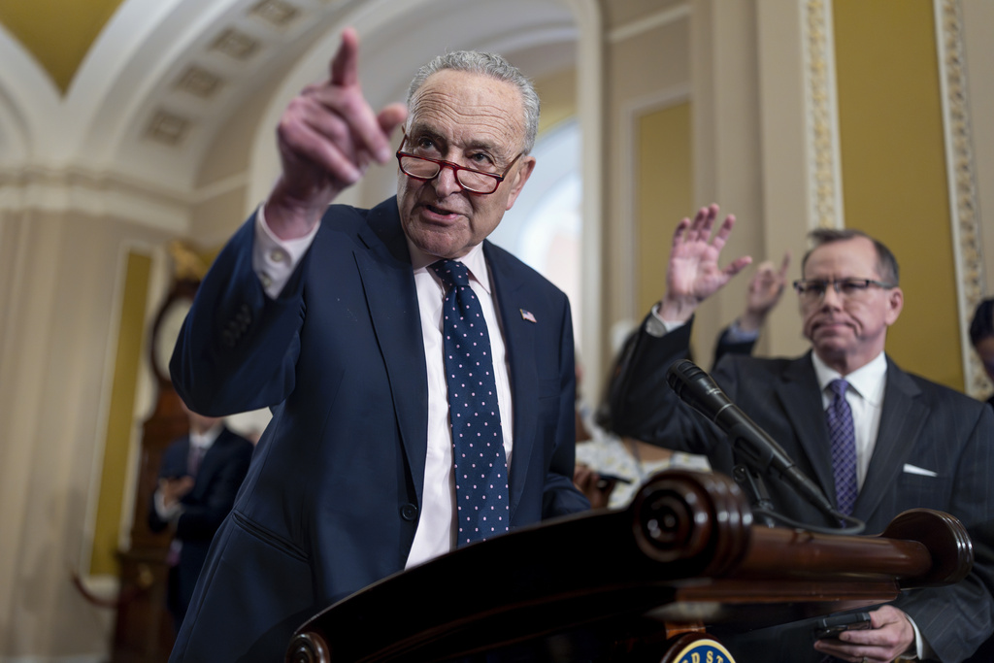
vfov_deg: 37.9
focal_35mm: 35
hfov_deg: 54.4
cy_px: 332
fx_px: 966
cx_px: 497
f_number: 1.4
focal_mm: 35
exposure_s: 1/400
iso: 2500
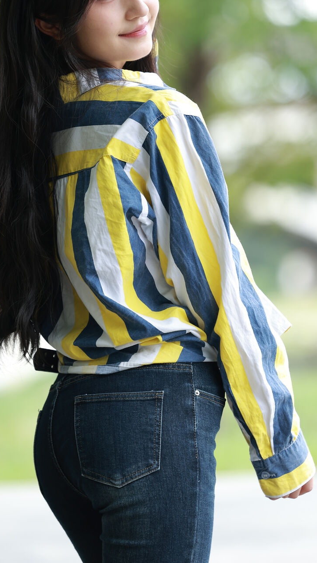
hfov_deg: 5.1
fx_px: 3555
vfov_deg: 9.1
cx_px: 147
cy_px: 204
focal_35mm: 238
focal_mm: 163
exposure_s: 1/200
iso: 125
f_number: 2.8
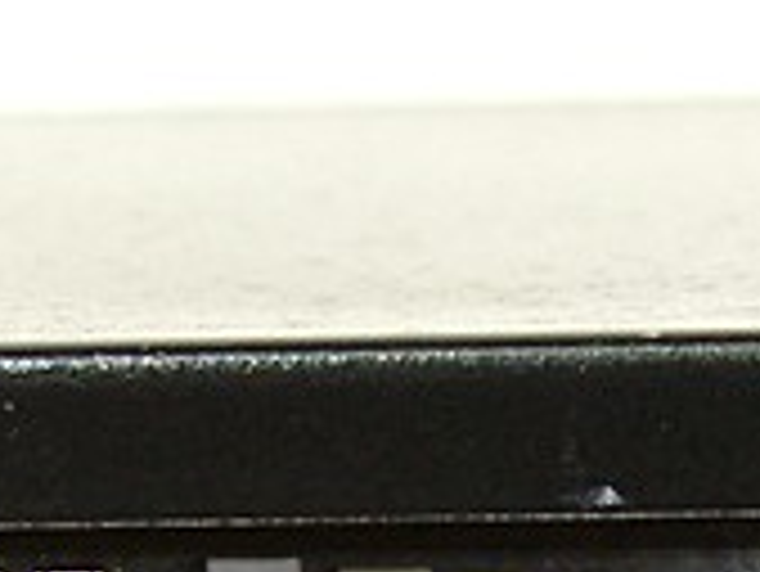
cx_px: 953
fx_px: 4548
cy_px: 716
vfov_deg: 7.1
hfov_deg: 9.4
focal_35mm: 207
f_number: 2.2
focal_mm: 9
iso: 50
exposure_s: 1/30
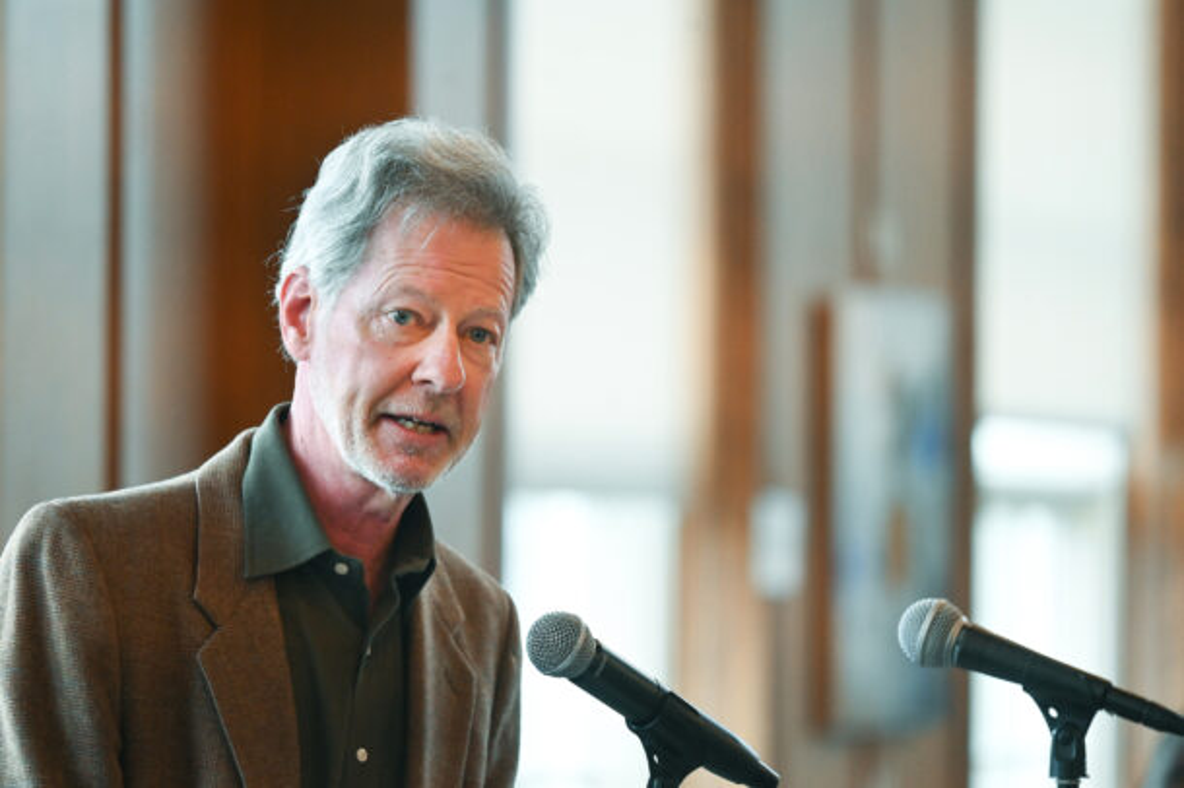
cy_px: 394
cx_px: 592
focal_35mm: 300
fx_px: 9861
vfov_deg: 4.6
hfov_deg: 6.9
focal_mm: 300
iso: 3200
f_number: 4
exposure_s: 1/250
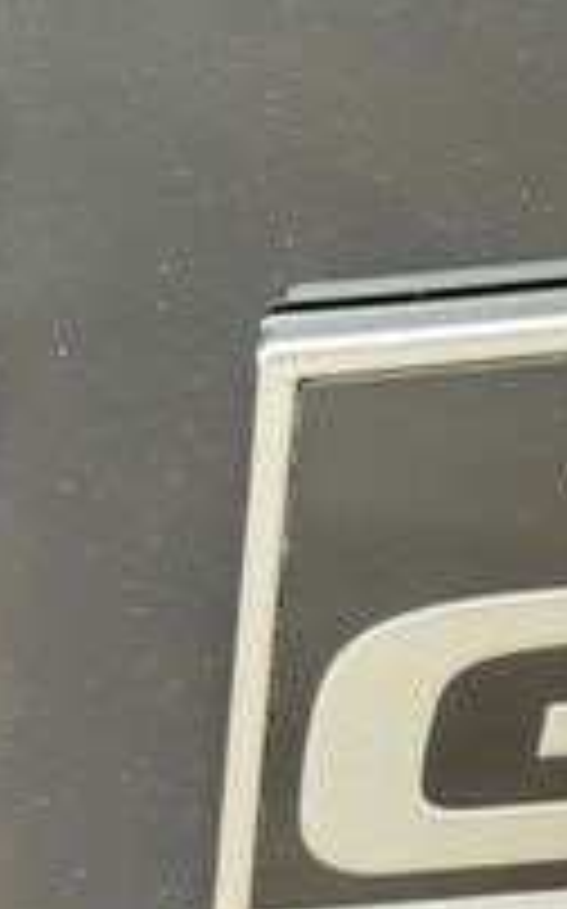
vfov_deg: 12.9
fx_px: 3986
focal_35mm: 161
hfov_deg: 8.0
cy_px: 752
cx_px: 734
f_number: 1.78
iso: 80
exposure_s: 1/466
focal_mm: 6.76
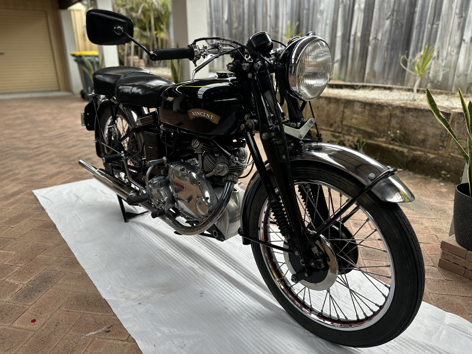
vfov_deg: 56.8
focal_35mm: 24
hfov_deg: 71.6
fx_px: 327
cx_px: 236
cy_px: 177
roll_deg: -0.1
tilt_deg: -20.6
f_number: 1.78
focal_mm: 6.86
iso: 100
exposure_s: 1/121
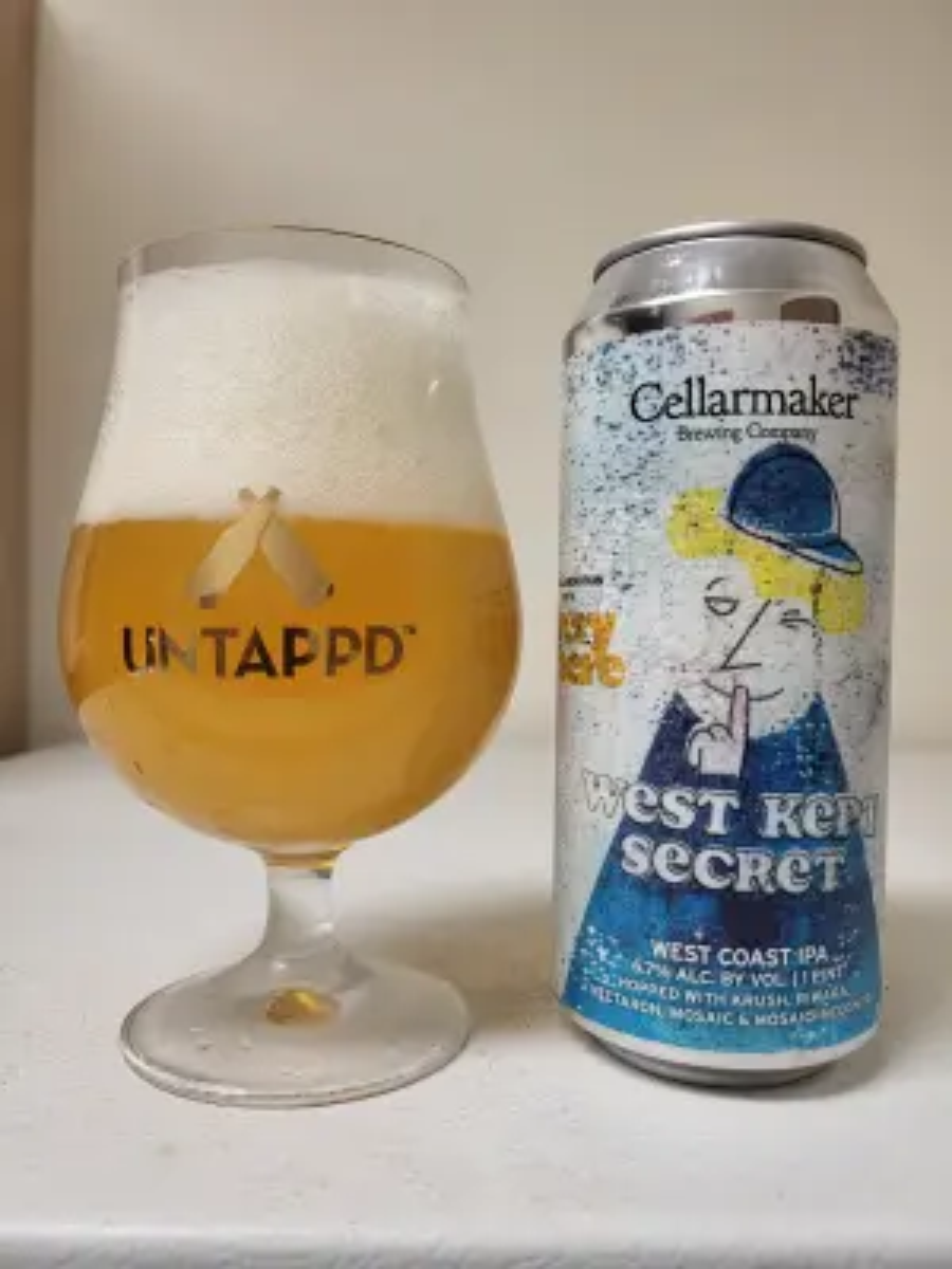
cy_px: 634
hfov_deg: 53.1
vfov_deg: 67.3
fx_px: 953
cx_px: 476
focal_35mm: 26
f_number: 1.8
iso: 250
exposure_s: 1/120
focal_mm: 5.4
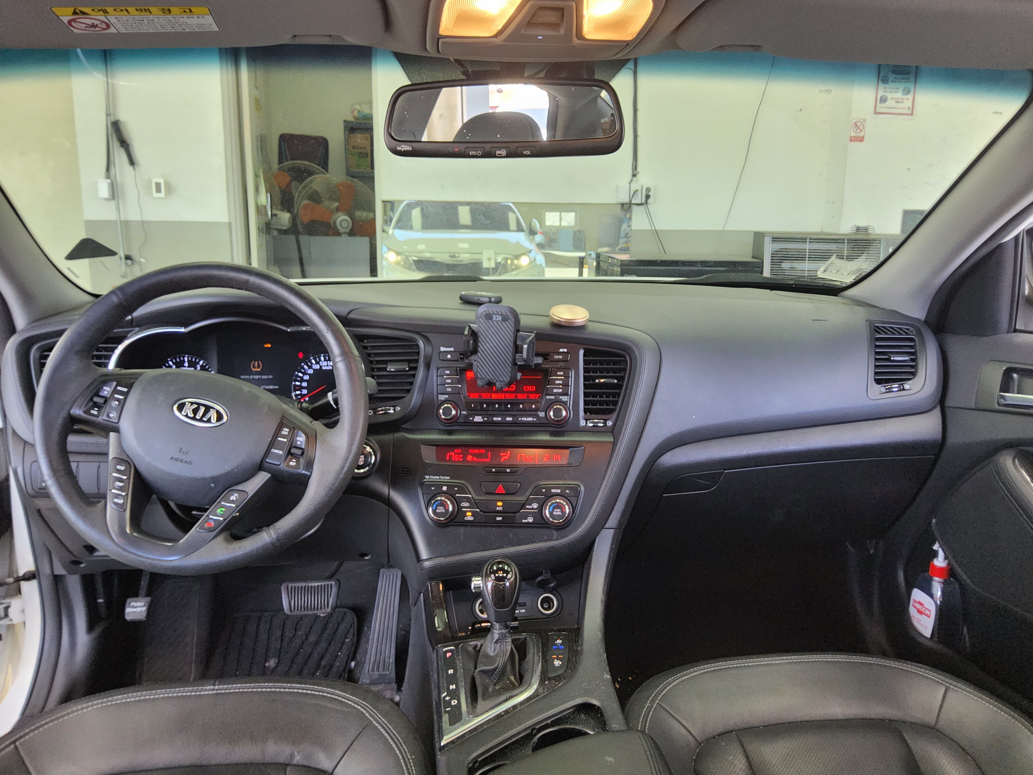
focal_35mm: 25
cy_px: 388
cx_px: 516
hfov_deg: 69.4
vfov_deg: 54.9
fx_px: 746
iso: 320
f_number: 2
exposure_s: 1/120
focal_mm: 3.08
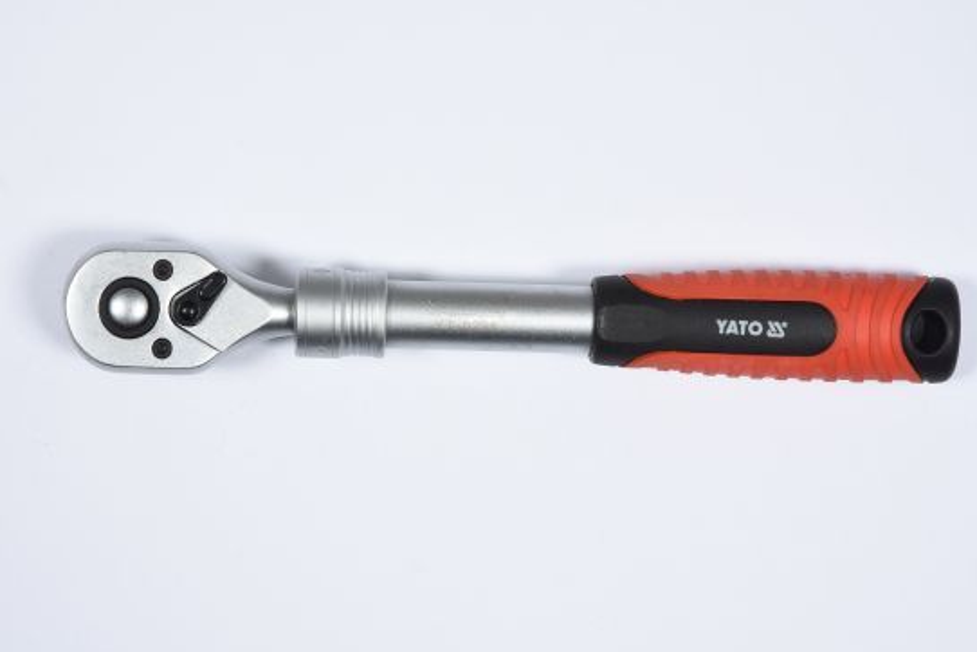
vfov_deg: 12.9
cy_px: 326
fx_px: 2878
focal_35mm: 106
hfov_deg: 19.3
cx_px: 491
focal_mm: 70
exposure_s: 1/125
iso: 250
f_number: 13
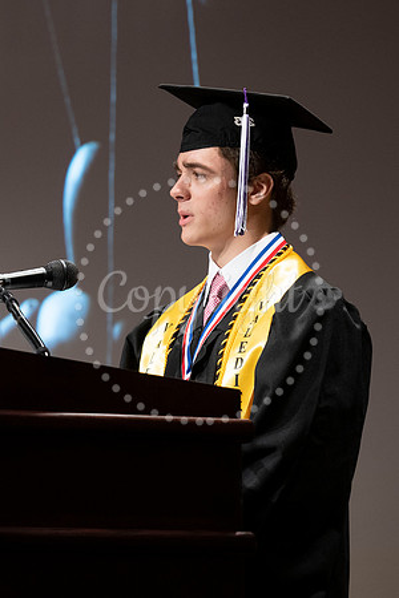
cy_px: 364
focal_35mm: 219
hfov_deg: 6.3
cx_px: -25
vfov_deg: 9.4
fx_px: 3639
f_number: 4
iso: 1000
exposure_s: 1/80
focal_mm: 120
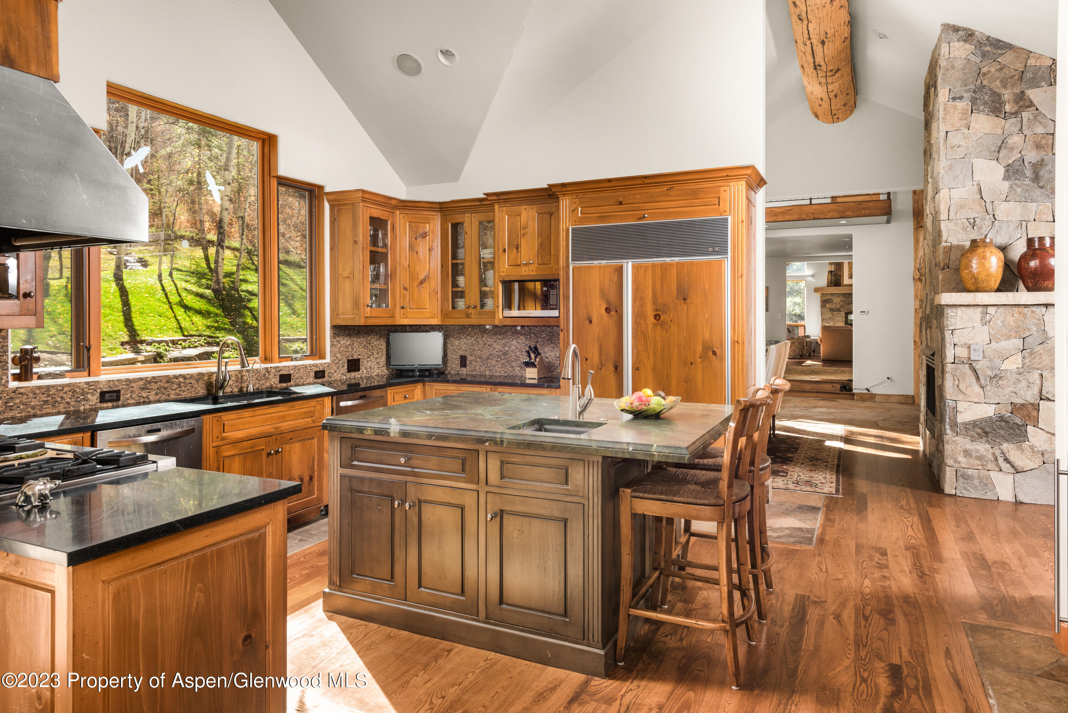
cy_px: 356
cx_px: 534
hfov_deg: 78.6
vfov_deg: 57.3
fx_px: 653
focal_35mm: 22
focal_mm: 22
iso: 250
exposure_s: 1/50
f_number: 8
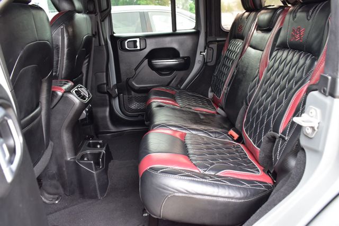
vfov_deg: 43.6
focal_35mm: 30
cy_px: 113
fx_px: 282
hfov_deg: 62.0
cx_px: 170
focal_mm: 20
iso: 720
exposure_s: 1/15
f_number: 6.3
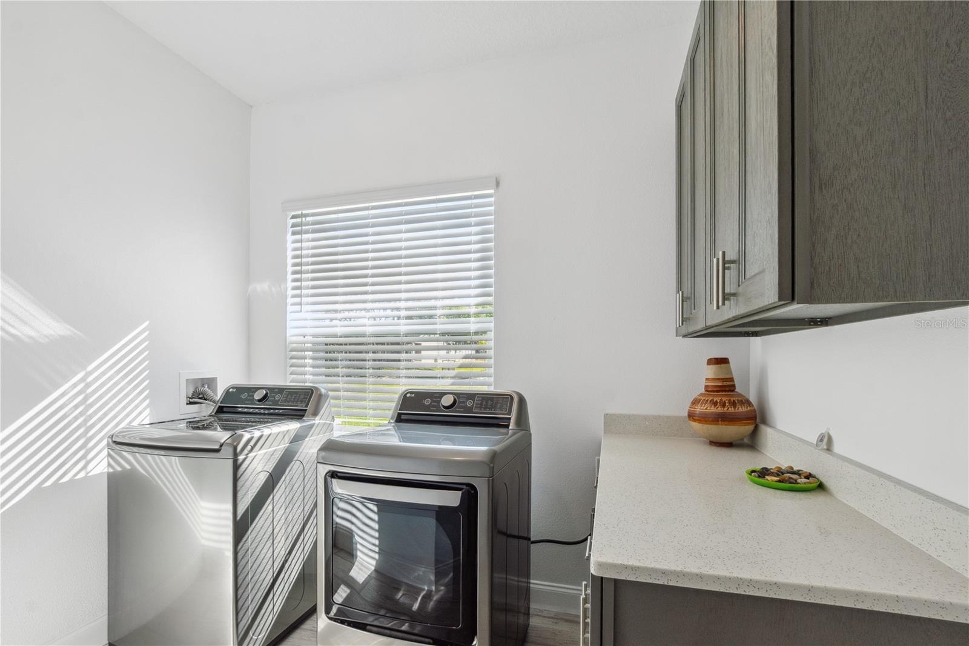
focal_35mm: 15
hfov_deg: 100.4
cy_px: 323
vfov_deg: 77.3
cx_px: 484
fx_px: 404
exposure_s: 1/20
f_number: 13
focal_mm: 10
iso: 200
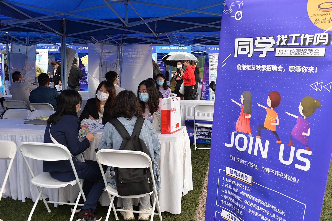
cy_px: 110
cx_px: 166
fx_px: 332
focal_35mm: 36
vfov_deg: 36.8
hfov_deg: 53.2
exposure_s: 1/400
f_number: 5.6
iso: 800
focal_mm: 36
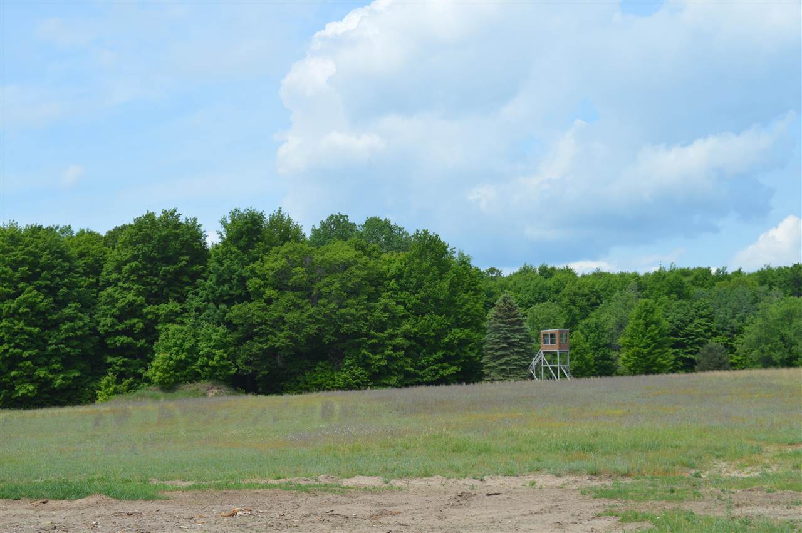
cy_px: 266
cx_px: 401
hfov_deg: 35.1
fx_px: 1269
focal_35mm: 57
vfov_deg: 23.7
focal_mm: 38
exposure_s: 1/250
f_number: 8
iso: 100
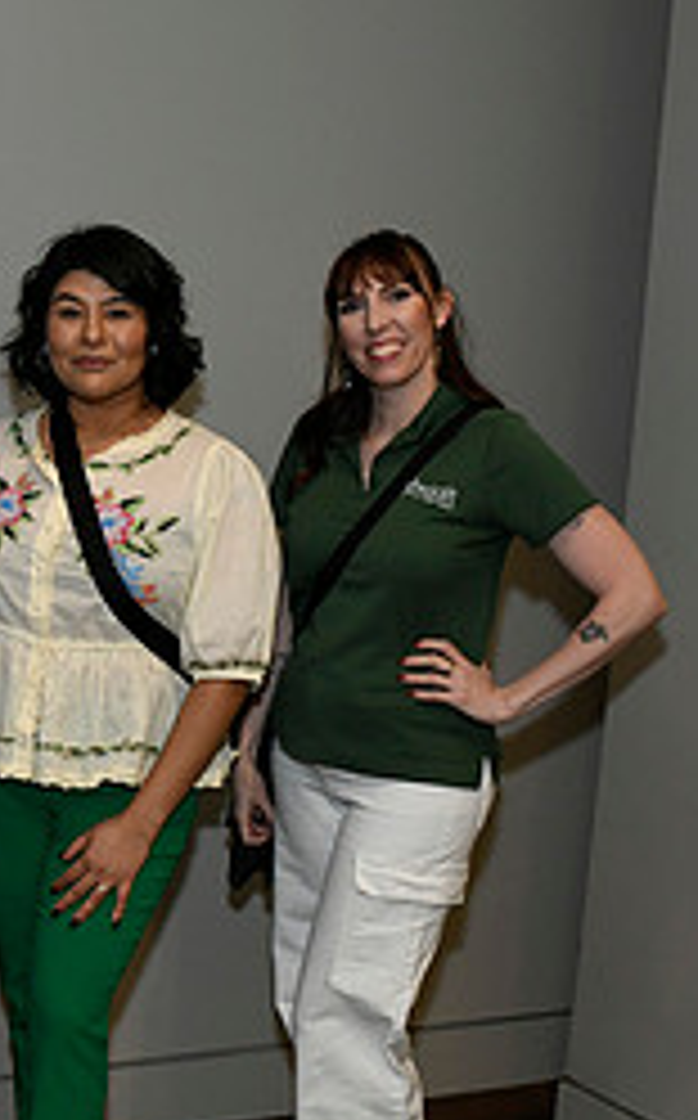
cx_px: -135
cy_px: 722
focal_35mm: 69
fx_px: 2106
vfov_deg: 29.7
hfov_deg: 17.9
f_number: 8
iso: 1600
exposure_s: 1/60
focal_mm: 29
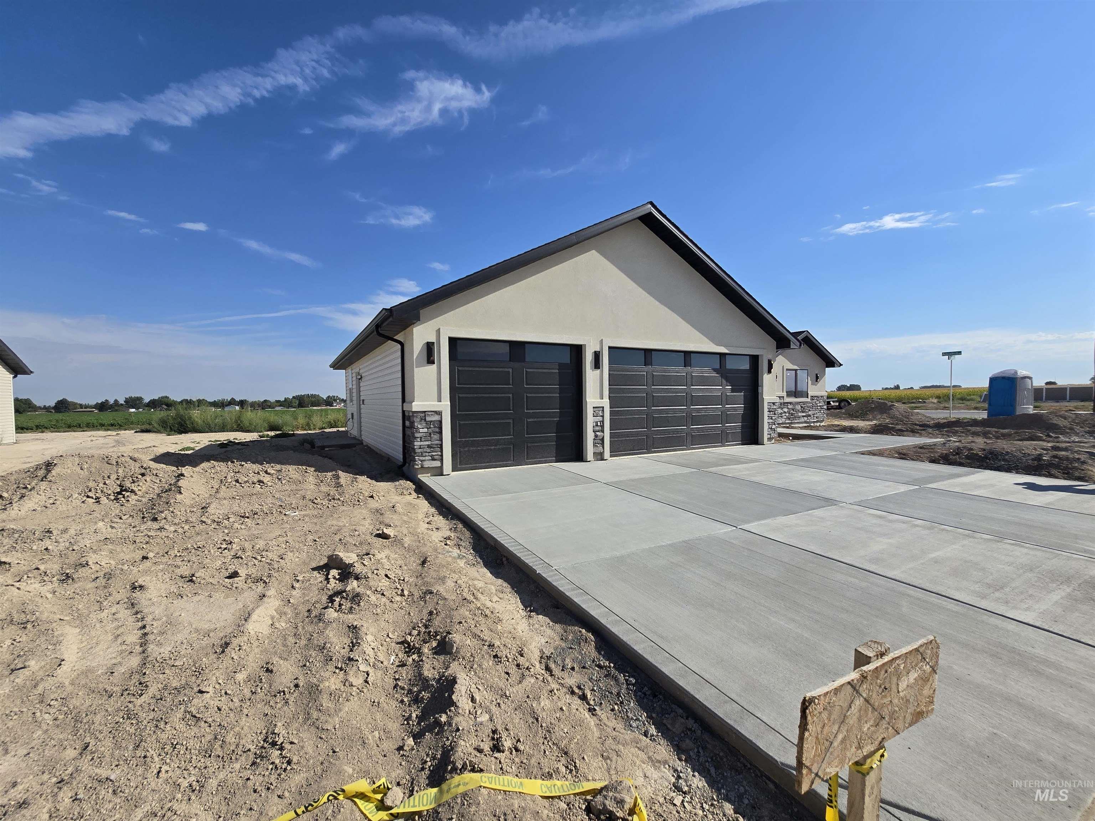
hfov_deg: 106.2
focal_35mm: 13
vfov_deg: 89.9
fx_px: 411
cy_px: 410
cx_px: 548
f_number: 2.2
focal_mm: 2.2
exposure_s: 1/3455
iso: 50
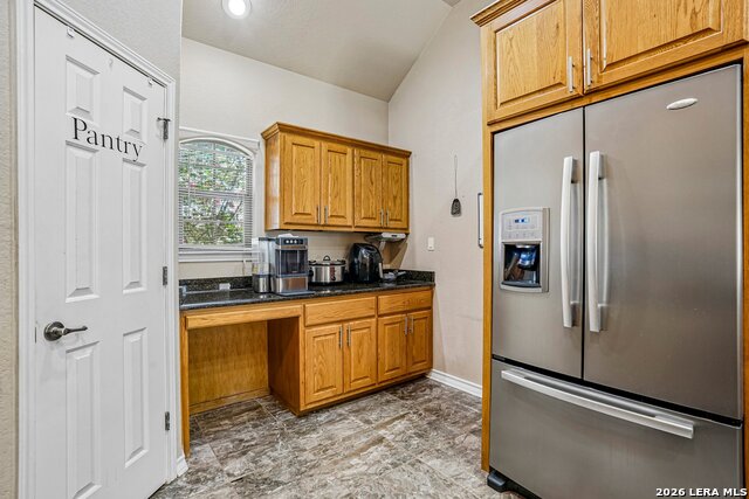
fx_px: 333
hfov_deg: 96.7
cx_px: 374
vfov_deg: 73.8
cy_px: 250
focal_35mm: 16
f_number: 8
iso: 400
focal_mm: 16
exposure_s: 1/4
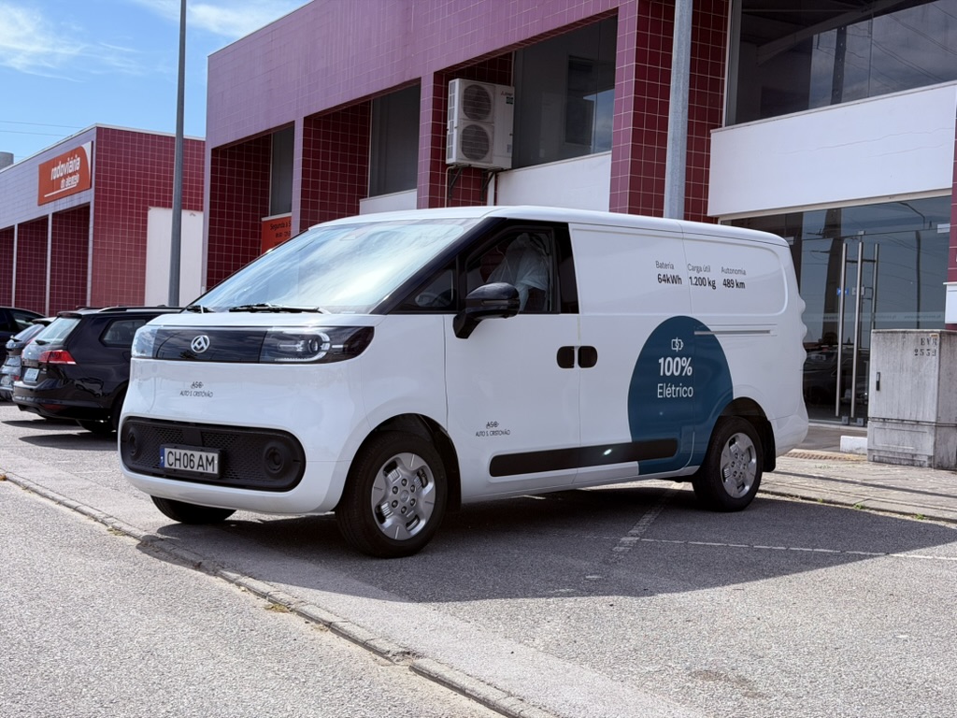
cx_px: 478
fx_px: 1327
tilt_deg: -0.2
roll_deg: -1.5
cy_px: 359
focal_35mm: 48
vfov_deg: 30.3
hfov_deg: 39.7
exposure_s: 1/4878
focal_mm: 6.76
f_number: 1.78
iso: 80
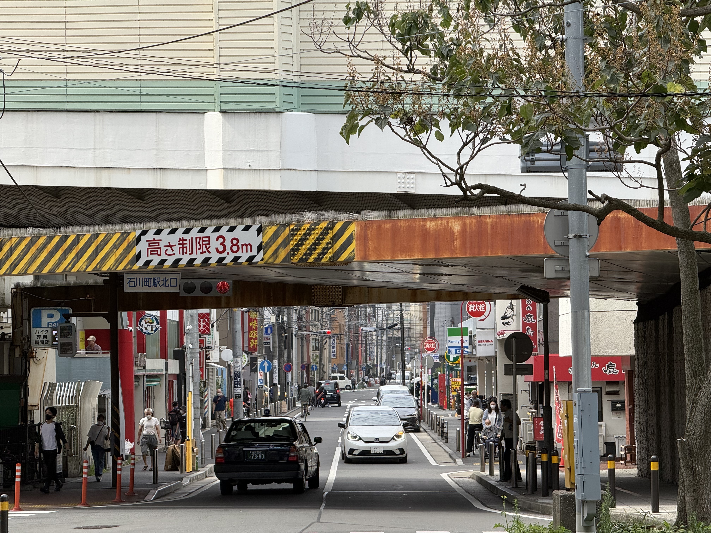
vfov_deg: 12.3
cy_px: 266
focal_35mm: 120
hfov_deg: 16.4
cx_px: 356
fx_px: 2465
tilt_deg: +2.0
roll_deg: +0.7
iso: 50
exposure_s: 1/529
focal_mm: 15.66
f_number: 2.8
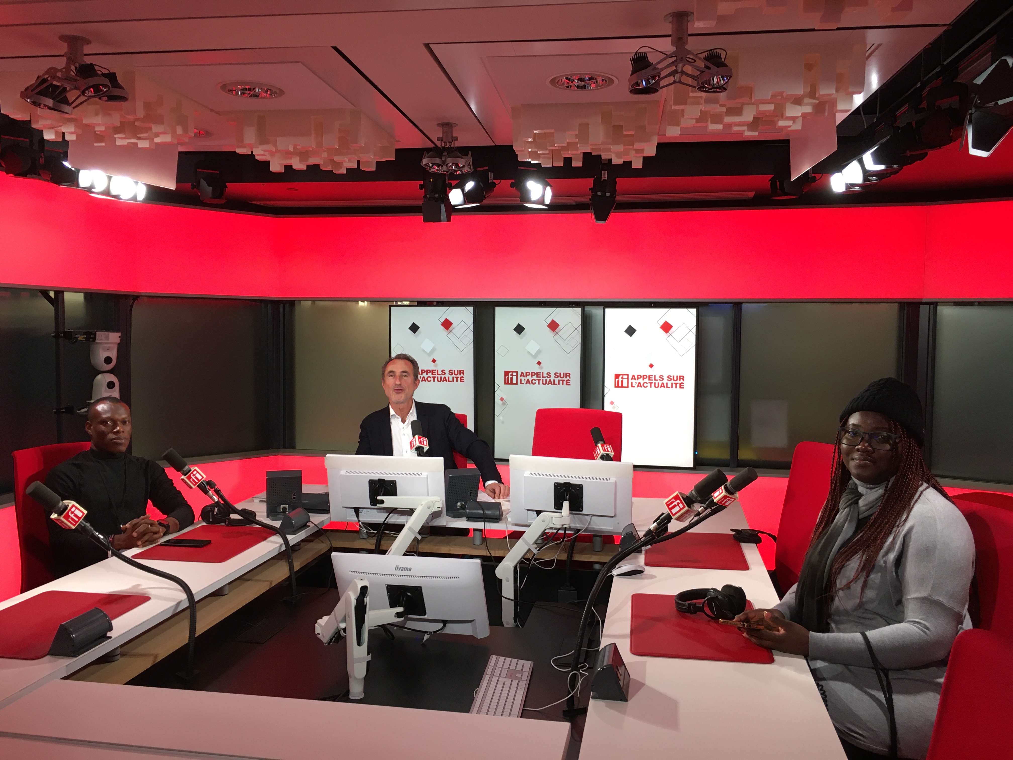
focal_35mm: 29
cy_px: 380
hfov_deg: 61.7
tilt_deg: -2.8
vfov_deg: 48.2
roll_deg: -0.4
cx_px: 506
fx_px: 849
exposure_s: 1/33
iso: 100
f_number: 2.2
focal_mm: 4.15
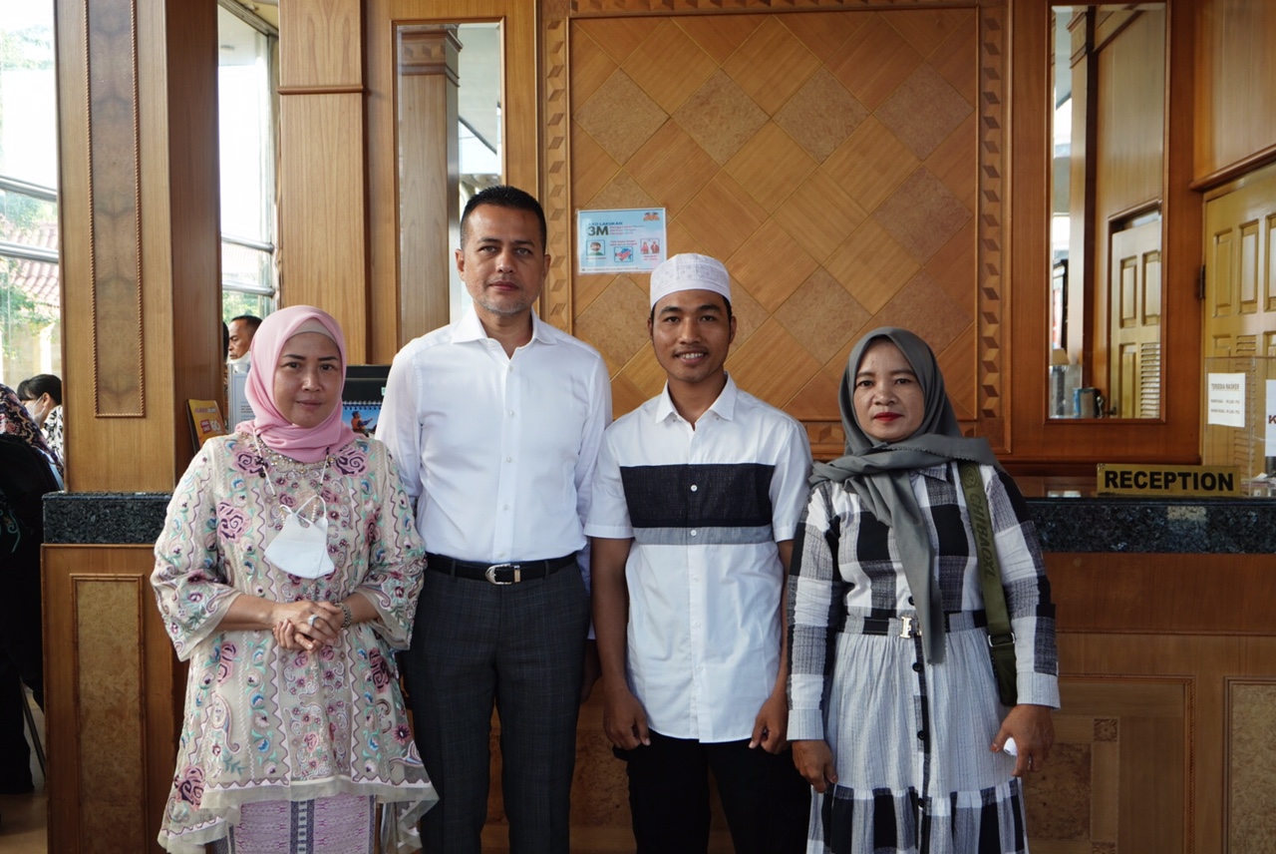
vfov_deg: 36.9
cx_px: 638
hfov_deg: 53.1
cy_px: 427
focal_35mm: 36
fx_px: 1277
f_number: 4
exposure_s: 1/125
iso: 320
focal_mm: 24
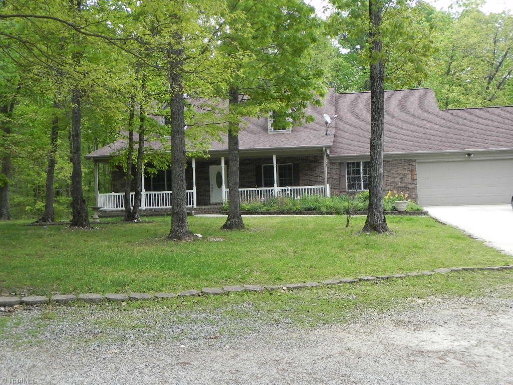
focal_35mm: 41
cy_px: 192
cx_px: 256
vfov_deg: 35.1
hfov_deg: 45.8
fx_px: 608
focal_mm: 7.3
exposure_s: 1/138
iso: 160
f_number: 4
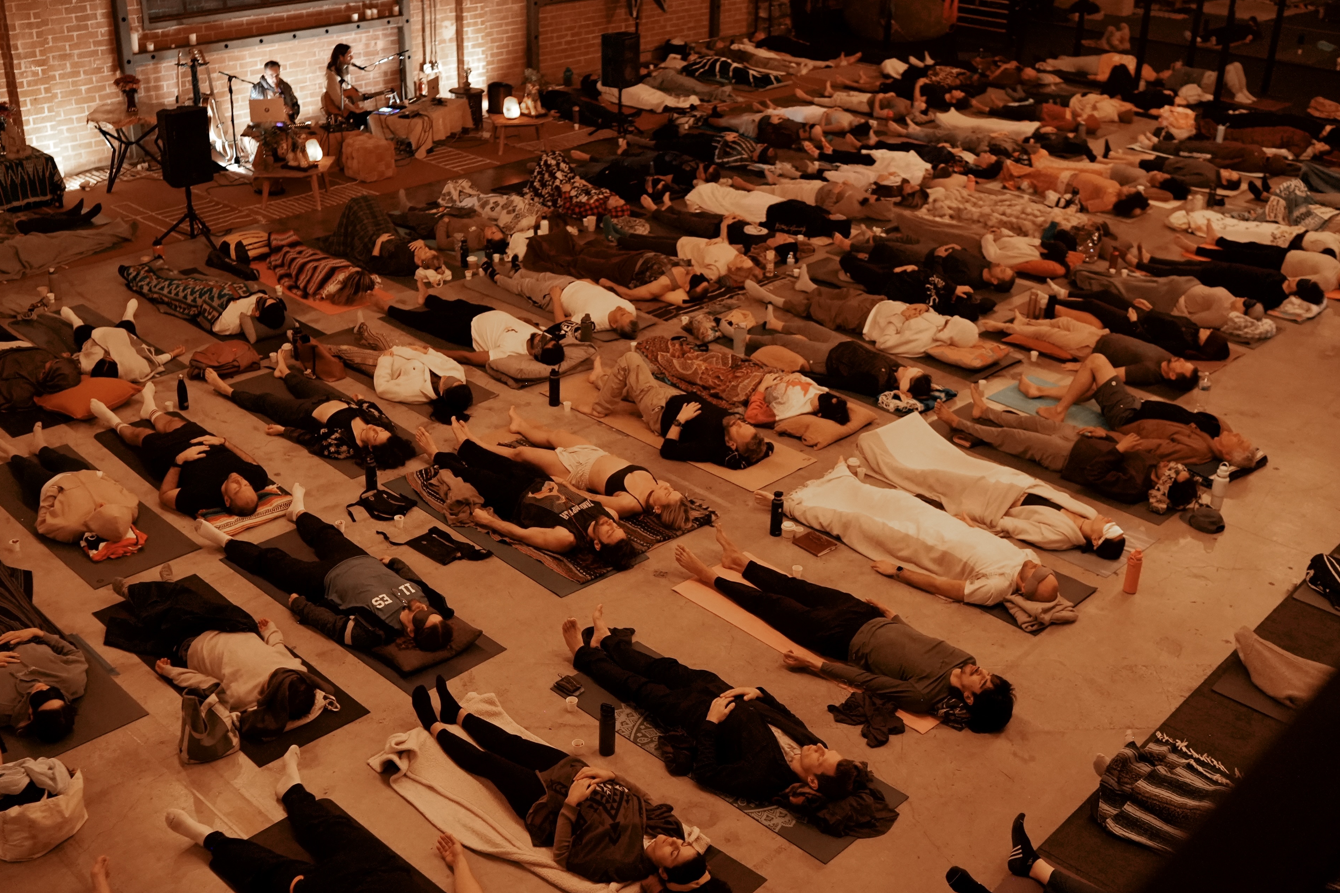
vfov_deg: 34.2
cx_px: 641
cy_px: 404
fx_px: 1452
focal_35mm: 39
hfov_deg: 49.5
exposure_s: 1/160
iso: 8000
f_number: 2
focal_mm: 35
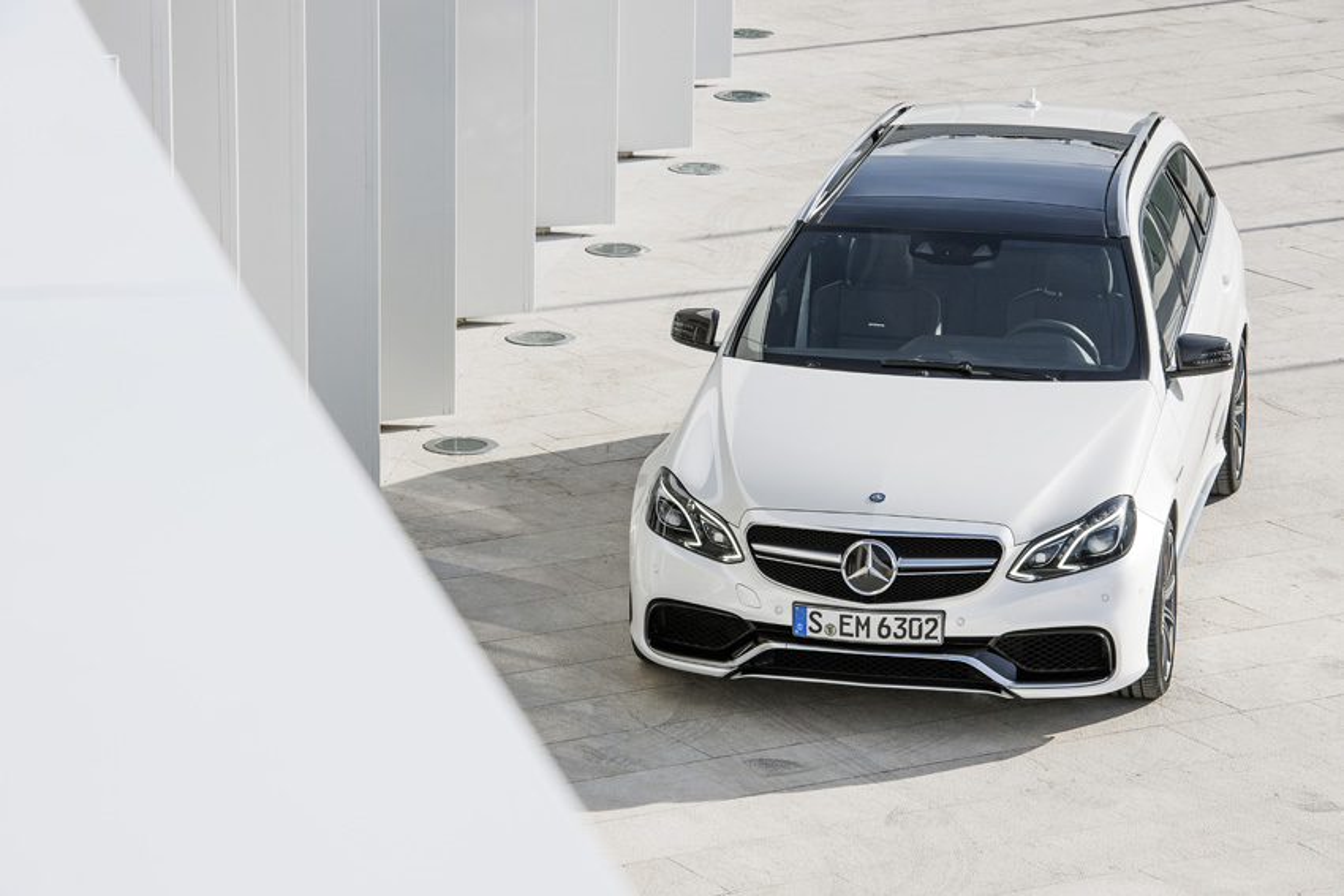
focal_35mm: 145
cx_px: 672
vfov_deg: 9.5
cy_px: 448
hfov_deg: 14.2
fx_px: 5414
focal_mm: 145
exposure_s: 1/125
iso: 100
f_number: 11
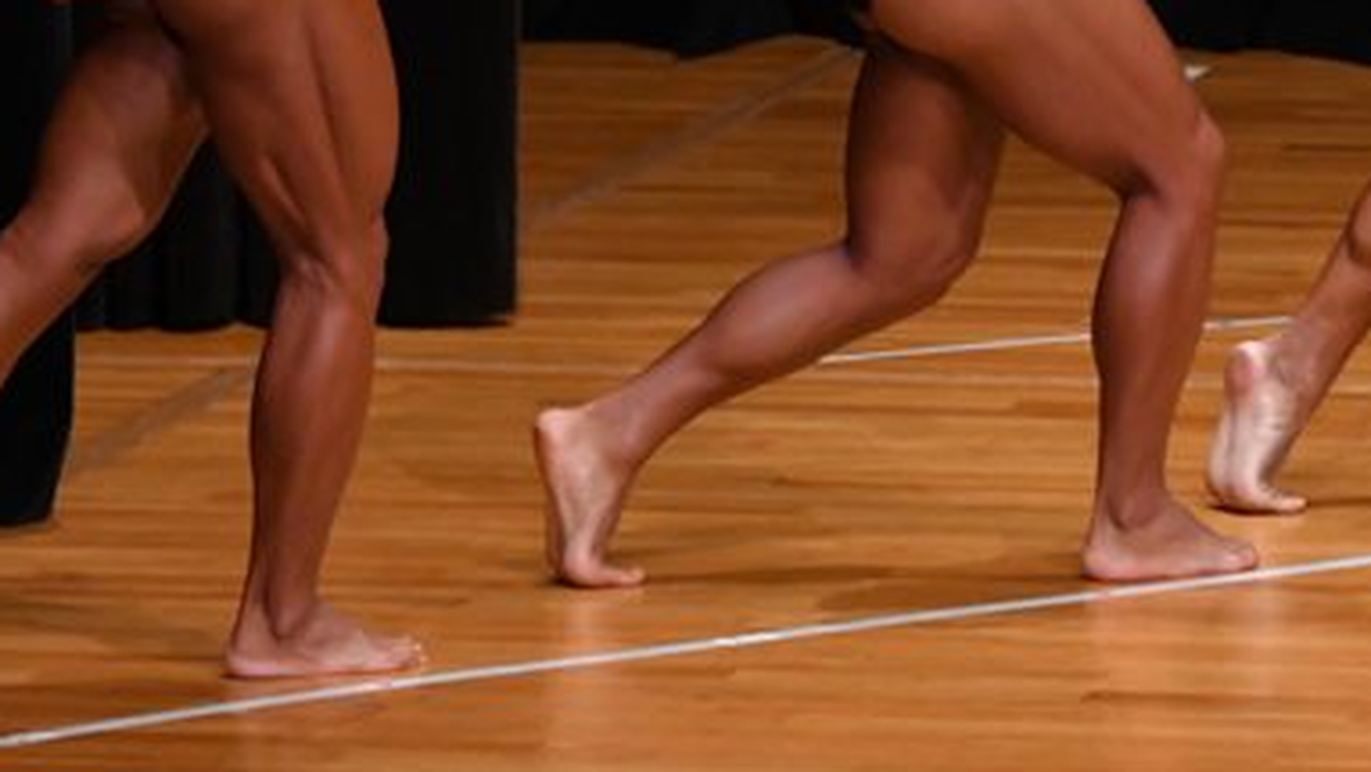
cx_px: 461
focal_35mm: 574
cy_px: -136
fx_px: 20870
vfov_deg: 2.1
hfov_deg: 3.8
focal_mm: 180
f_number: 5.6
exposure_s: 1/400
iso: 4000
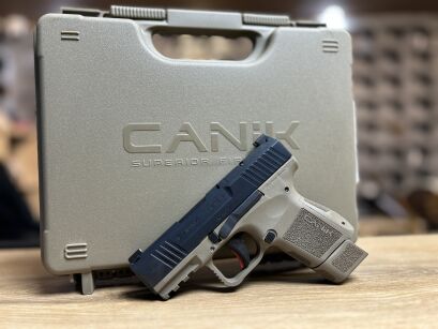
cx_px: 219
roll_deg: +1.8
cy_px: 164
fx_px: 329
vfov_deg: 53.1
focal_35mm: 26
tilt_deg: -0.1
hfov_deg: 67.3
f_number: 1.5
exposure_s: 1/50
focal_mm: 5.7
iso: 80
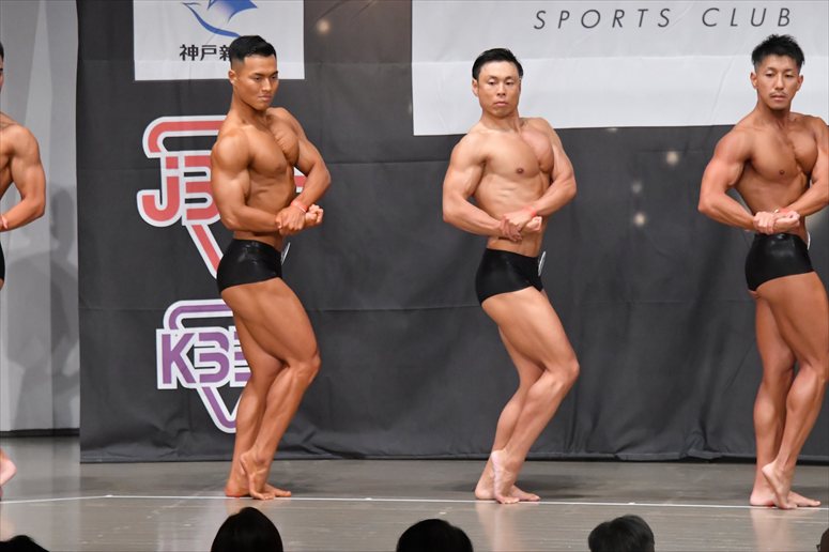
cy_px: 276
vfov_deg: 6.3
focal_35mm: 217
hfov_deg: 9.5
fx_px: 4995
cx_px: 414
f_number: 5.6
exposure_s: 1/400
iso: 6400
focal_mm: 145
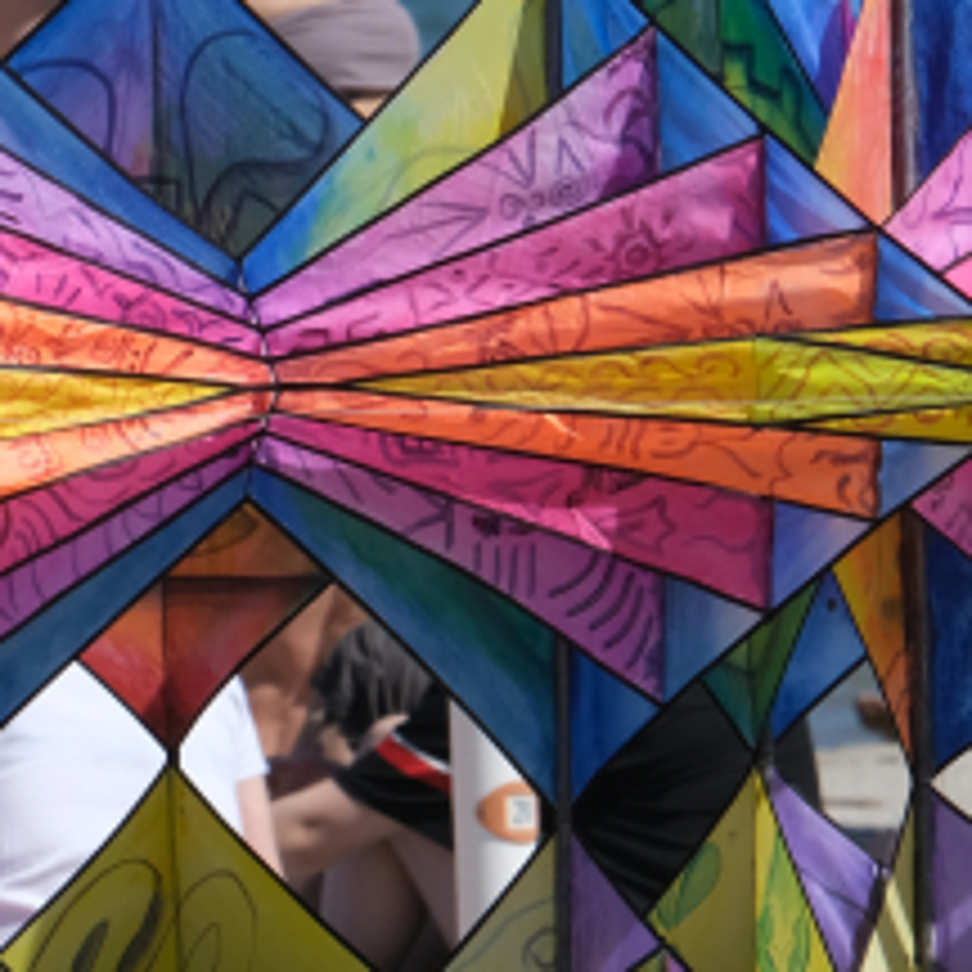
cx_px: -392
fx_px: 29958
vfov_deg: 1.9
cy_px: 475
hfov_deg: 1.9
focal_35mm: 943
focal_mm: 200
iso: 160
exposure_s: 1/250
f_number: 13
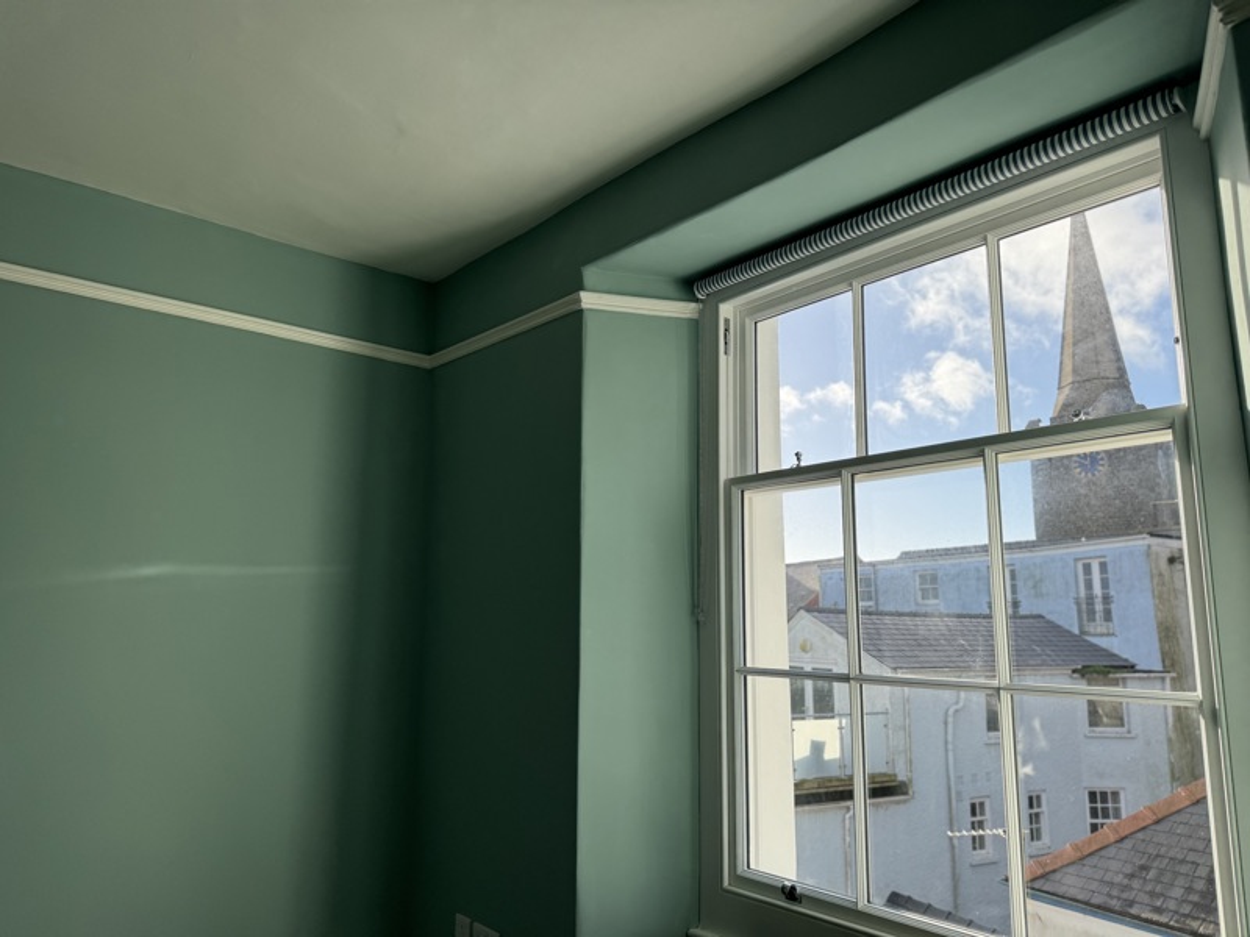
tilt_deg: +10.8
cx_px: 625
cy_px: 468
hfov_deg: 71.6
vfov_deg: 56.8
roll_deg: -0.6
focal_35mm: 24
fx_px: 867
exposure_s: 1/1215
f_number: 1.78
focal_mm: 6.76
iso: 80
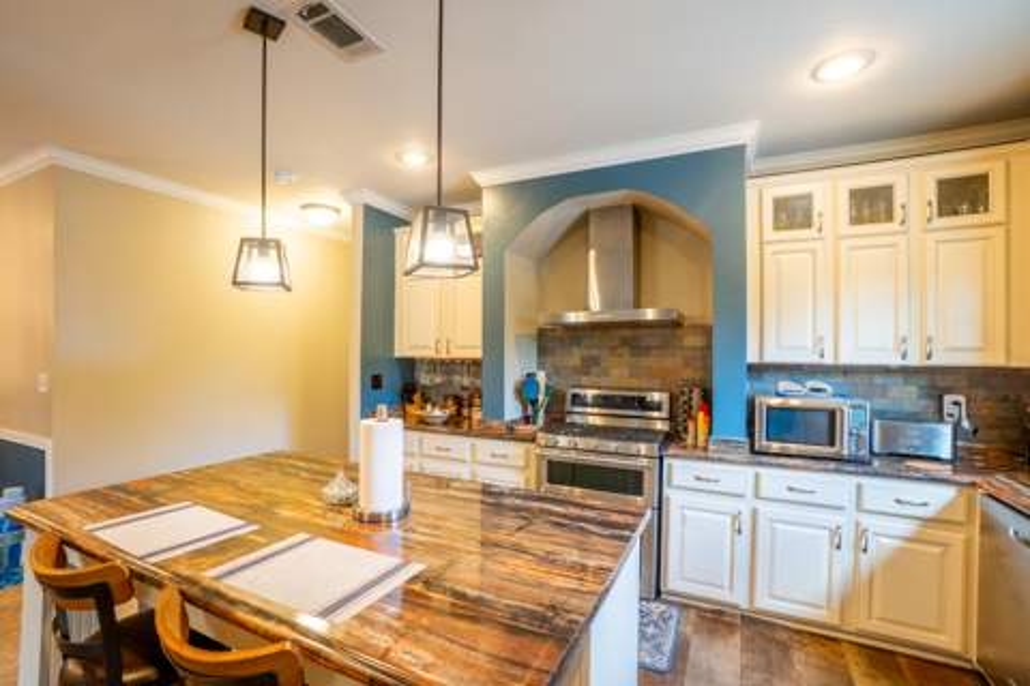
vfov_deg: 77.3
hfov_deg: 100.4
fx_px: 429
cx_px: 515
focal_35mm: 15
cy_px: 343
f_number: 8
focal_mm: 10
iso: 100
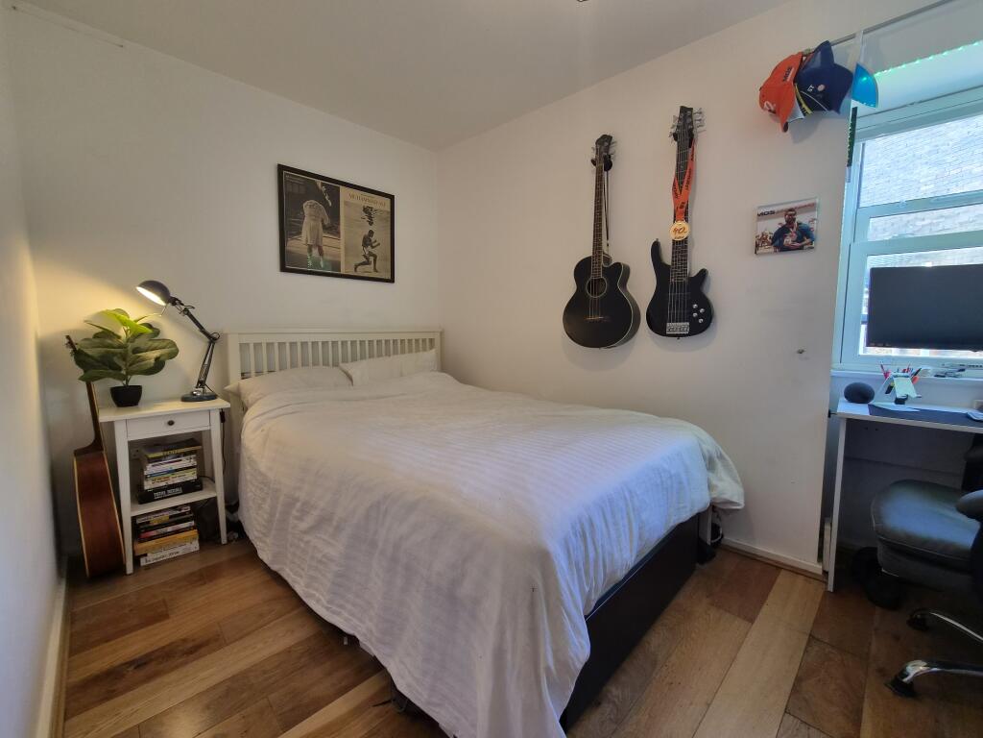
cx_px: 492
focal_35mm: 13
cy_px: 369
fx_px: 369
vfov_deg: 89.9
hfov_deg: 106.2
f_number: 2.2
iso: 125
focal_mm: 2.2
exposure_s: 1/100
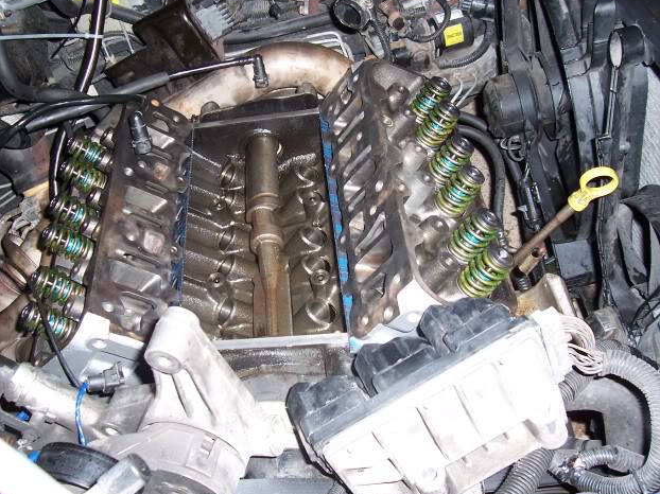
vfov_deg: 40.7
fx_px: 667
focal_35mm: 35
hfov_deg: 52.6
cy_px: 247
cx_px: 322
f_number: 2.7
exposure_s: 1/60
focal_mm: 5.6
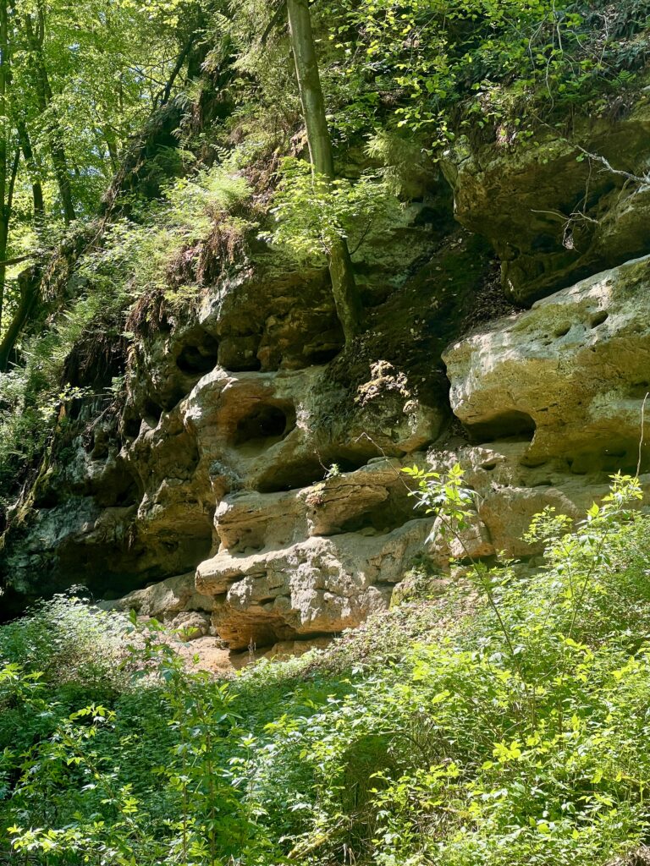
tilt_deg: +10.2
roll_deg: -3.0
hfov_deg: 19.1
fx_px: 1928
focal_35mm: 77
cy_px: 433
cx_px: 325
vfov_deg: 25.3
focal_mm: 9
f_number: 2.8
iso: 32
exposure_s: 1/106
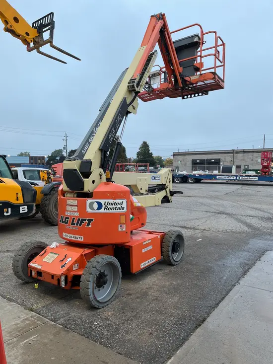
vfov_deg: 67.3
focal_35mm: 26
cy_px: 182
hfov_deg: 53.1
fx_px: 273
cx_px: 136
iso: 50
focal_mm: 5.1
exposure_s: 1/122
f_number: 1.6
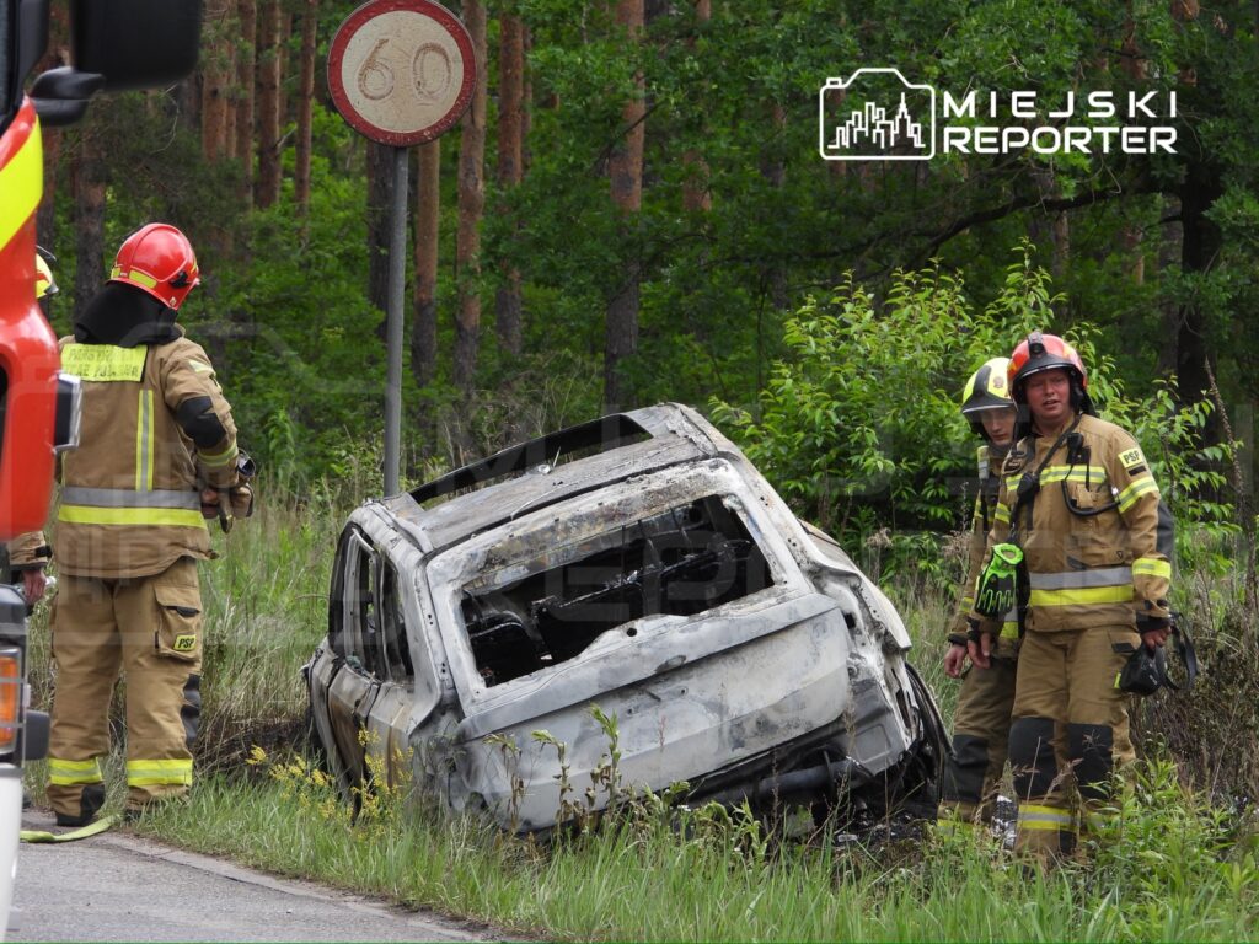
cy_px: 472
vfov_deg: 5.4
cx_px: 630
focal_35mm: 275
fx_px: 10002
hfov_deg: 7.2
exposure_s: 1/250
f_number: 4.5
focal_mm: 49.5
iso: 100
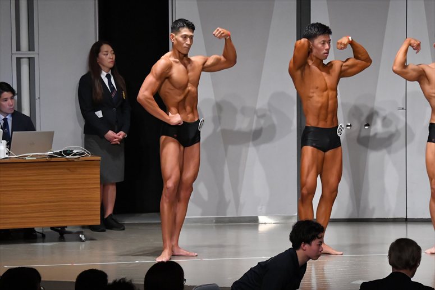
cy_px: 145
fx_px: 2440
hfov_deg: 10.2
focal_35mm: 202
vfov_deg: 6.8
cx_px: 218
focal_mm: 135
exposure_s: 1/400
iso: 6400
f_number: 5.6
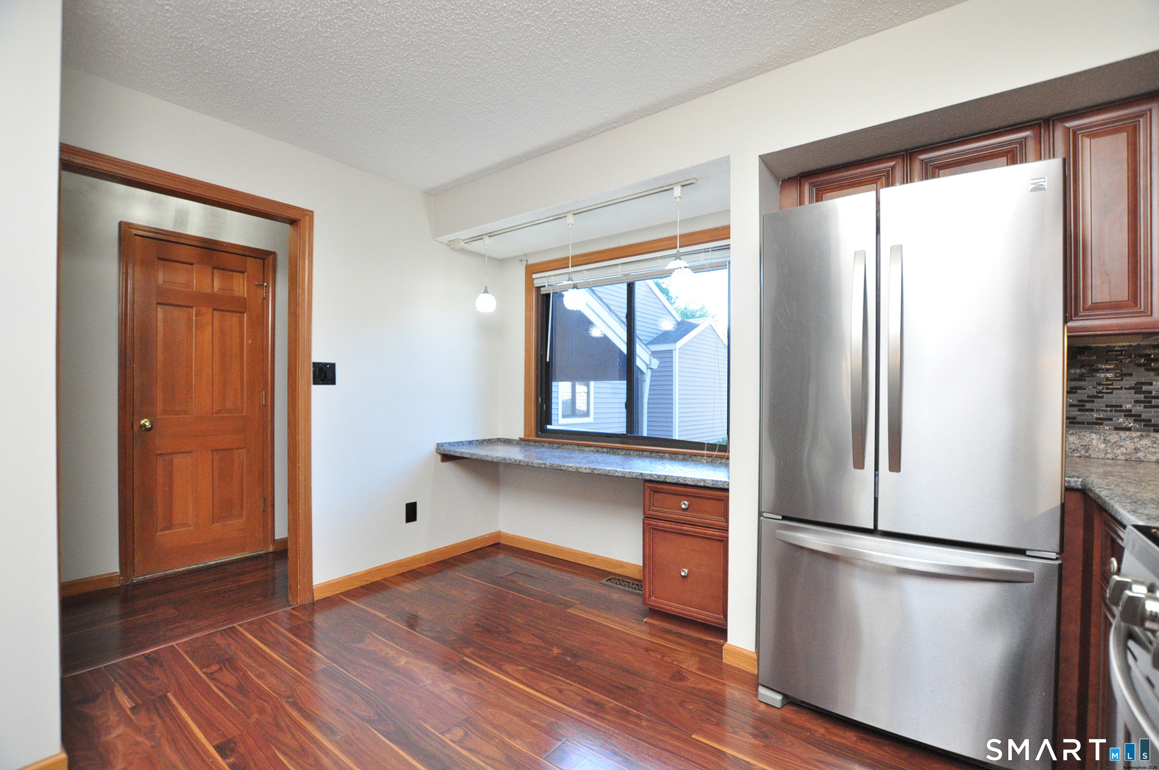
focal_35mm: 15
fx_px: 482
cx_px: 580
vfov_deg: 77.2
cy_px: 385
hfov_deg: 100.5
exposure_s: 1/100
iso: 1600
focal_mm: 10
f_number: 5
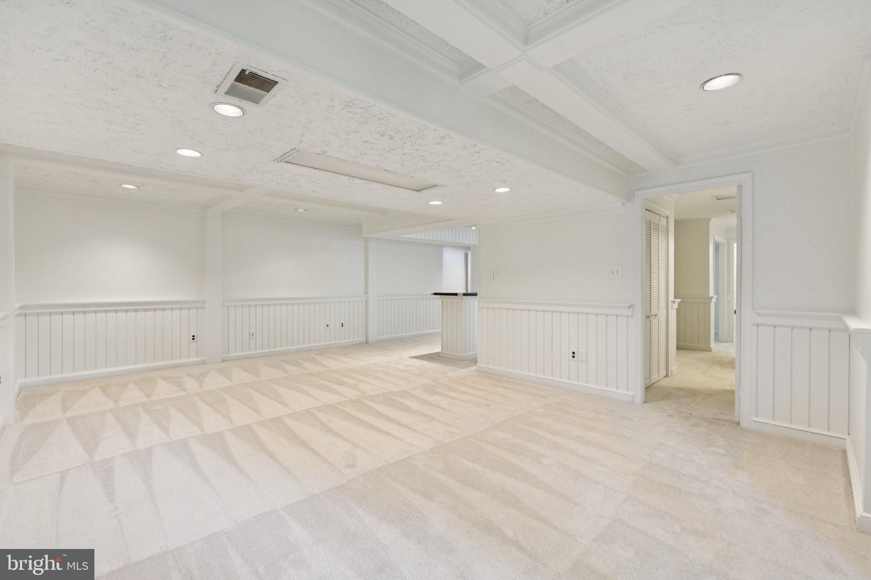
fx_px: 387
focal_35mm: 16
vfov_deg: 73.7
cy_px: 290
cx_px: 436
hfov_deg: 96.7
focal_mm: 16
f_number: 8
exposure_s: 1/8
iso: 400
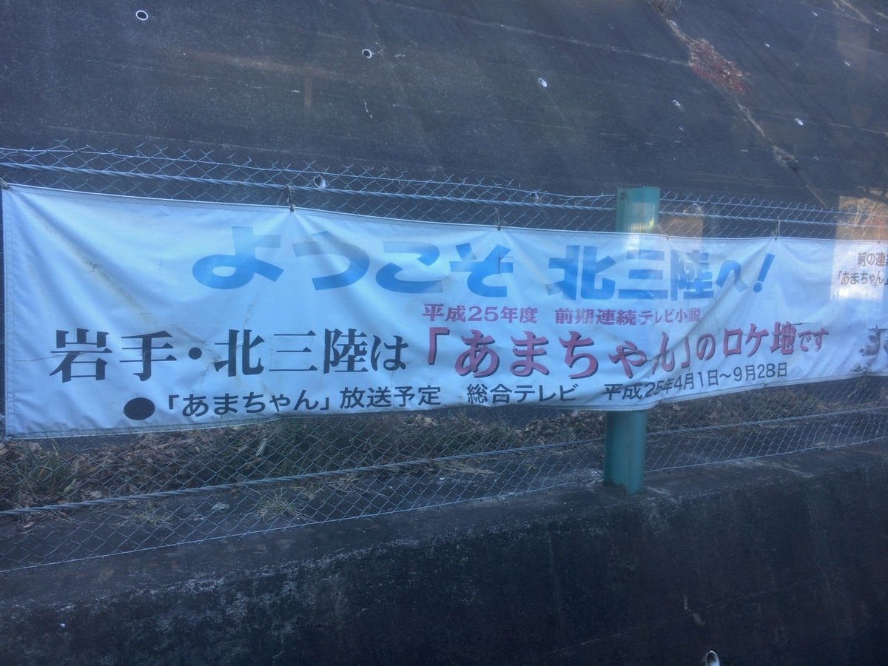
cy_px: 333
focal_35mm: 29
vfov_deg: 48.2
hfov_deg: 61.7
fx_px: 744
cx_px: 444
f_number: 2.2
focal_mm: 4.15
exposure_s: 1/58
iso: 25
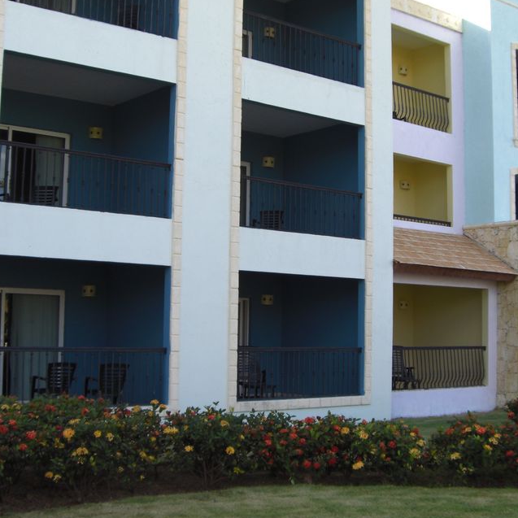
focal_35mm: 54
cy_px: 242
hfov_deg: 31.6
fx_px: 914
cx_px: 299
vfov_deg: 31.6
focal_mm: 6.2
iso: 64
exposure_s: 1/250
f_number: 2.7
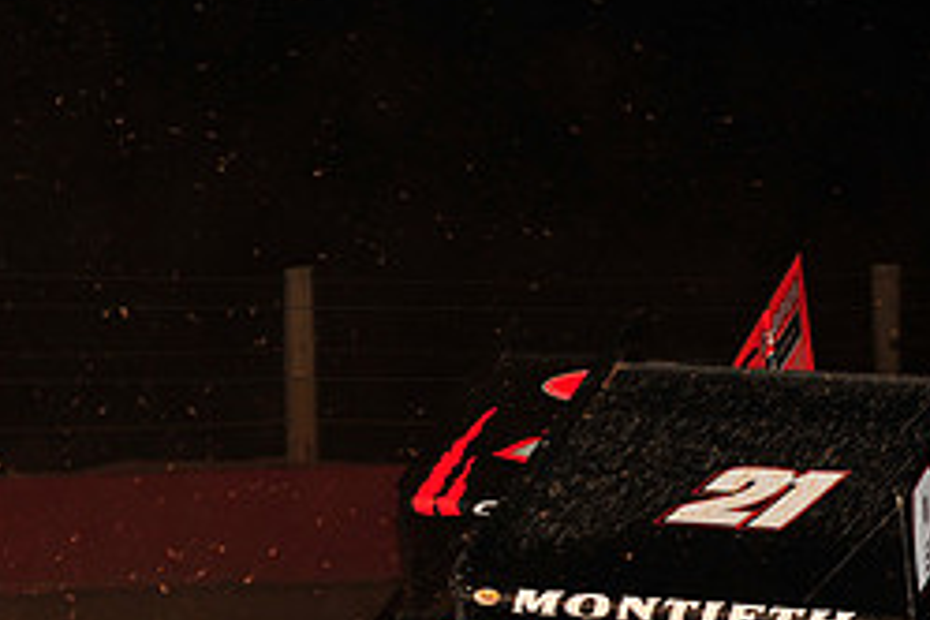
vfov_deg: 7.4
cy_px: 512
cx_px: 291
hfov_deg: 11.0
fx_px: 4805
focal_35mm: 186
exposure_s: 1/250
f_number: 7.1
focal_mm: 80
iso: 800
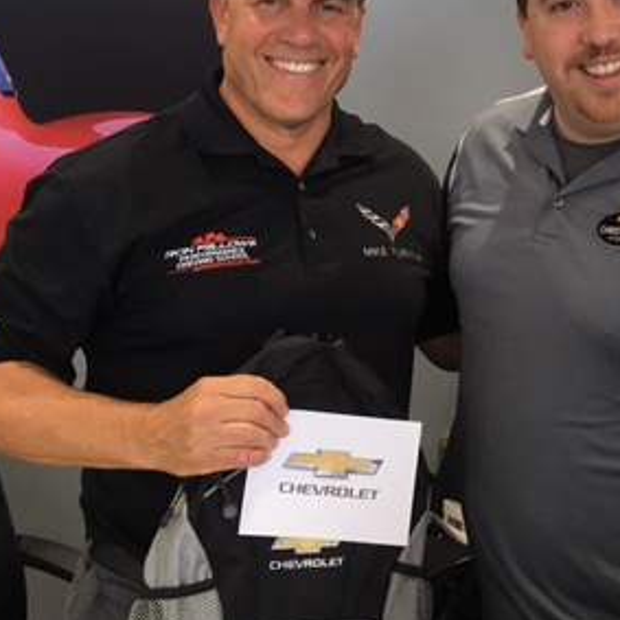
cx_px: 535
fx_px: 1175
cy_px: 158
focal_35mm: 58
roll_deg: +0.1
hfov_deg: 28.6
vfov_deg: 29.1
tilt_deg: -5.0
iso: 40
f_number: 2.2
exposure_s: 1/30
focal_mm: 4.15
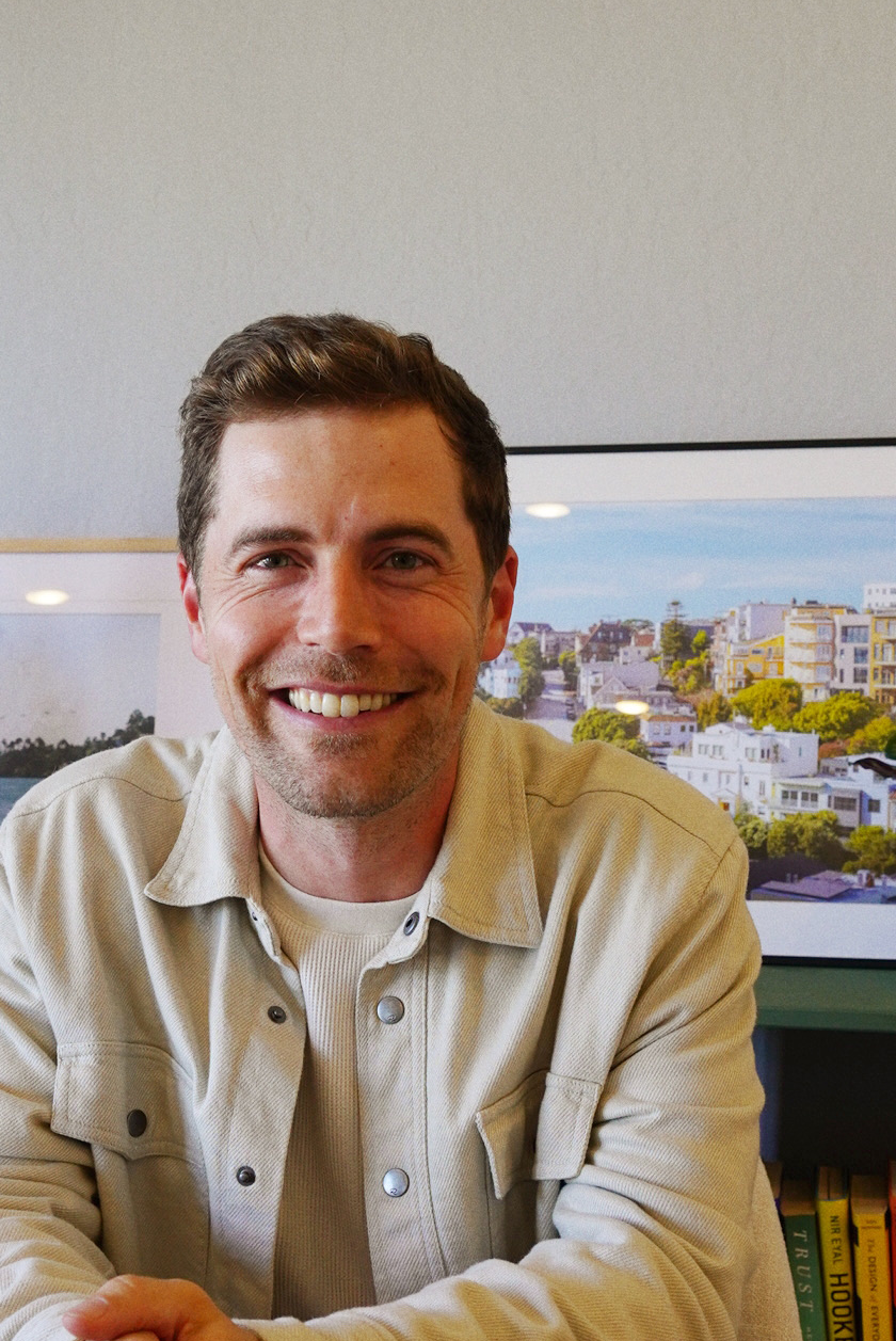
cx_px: 363
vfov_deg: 36.8
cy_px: 749
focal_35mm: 54
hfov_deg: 25.1
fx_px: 2013
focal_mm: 28
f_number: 7.1
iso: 1000
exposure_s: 1/100
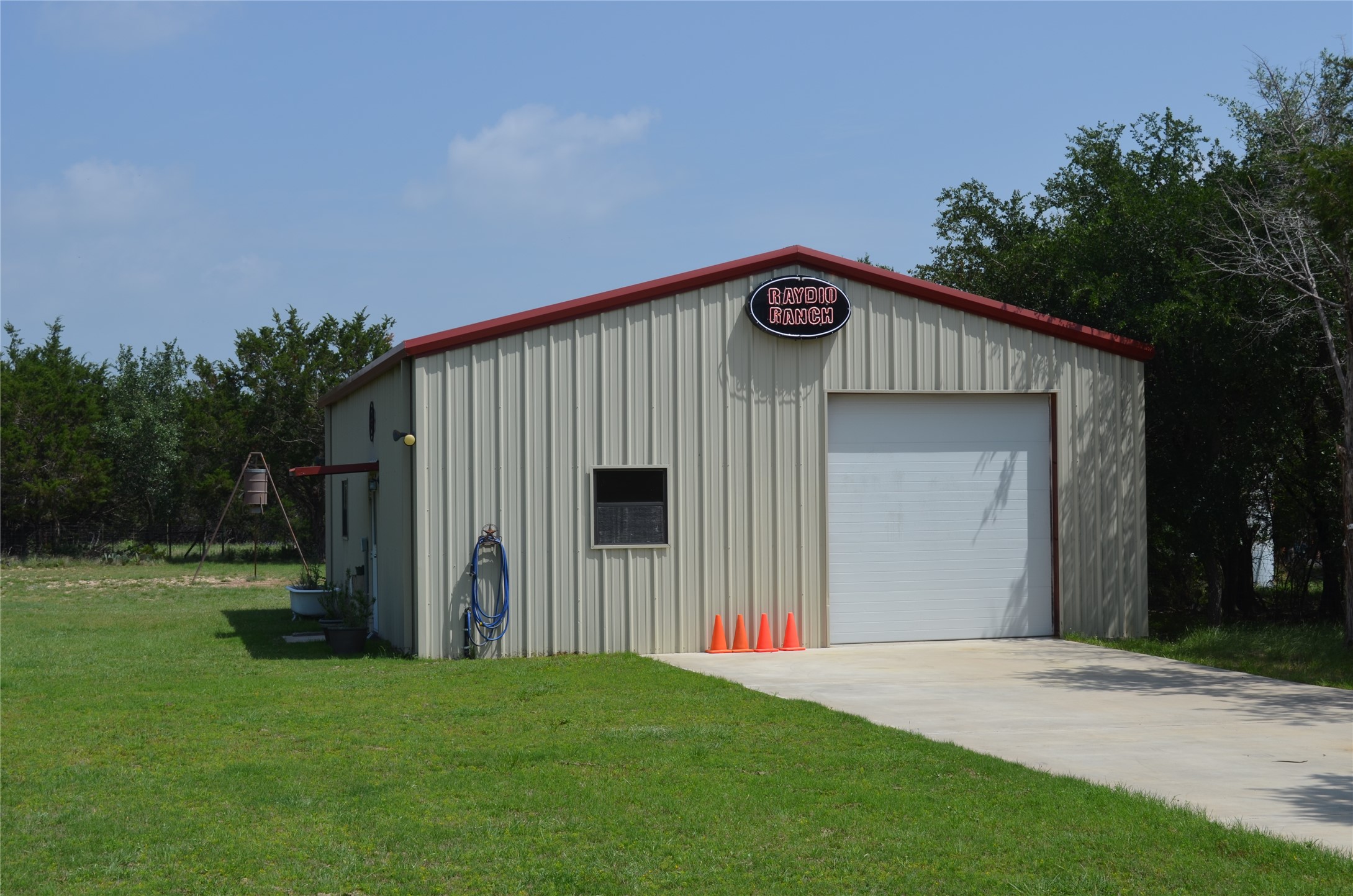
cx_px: 676
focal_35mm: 51
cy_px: 448
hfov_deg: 39.0
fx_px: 1913
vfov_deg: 26.4
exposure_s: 1/320
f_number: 9
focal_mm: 34
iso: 100
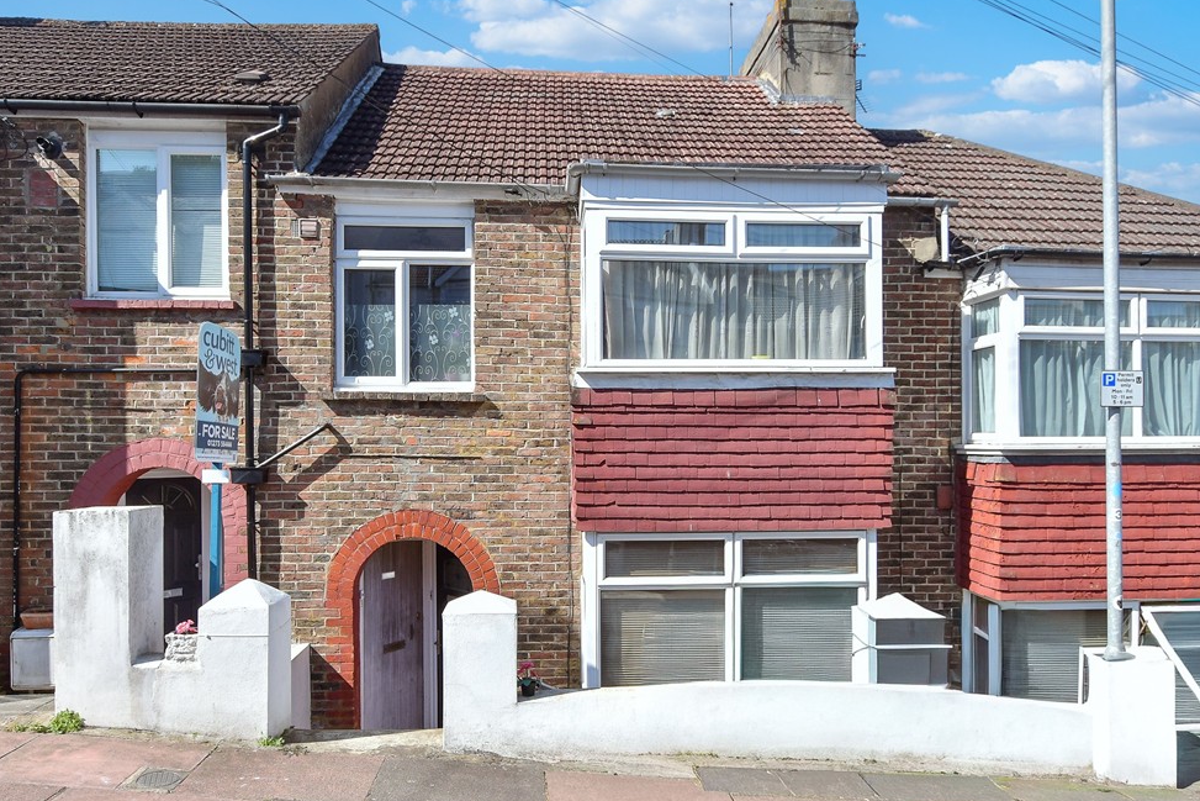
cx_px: 590
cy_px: 383
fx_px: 667
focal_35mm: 20
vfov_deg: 61.9
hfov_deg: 84.0
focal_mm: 13
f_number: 8
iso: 160
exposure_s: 1/320
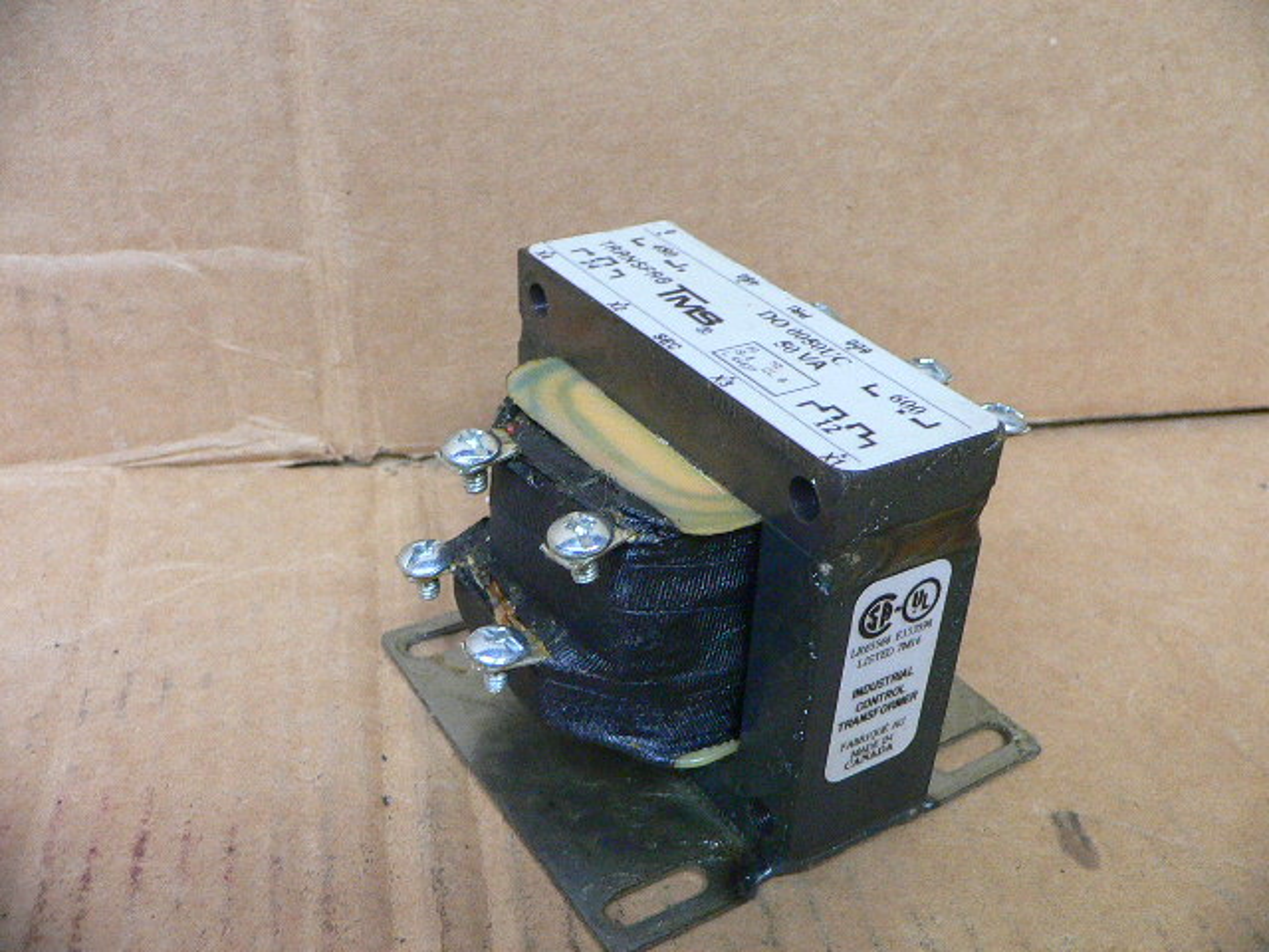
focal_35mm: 35
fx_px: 1283
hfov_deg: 52.6
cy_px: 476
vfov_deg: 40.7
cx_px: 634
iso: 200
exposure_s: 1/10
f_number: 2.8
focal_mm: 4.6
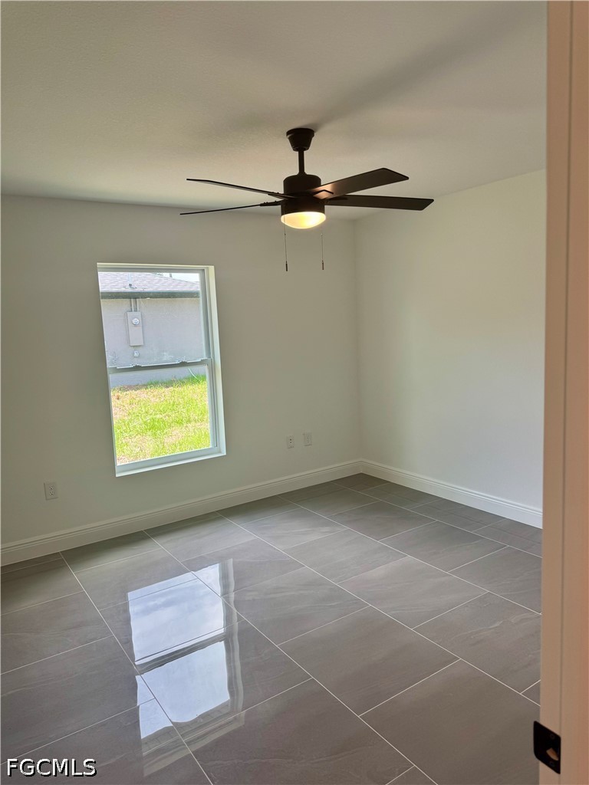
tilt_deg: -6.8
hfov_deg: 56.8
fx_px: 544
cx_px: 294
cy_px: 392
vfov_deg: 71.6
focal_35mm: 24
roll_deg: +2.6
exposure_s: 1/158
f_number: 1.78
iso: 64
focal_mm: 6.76
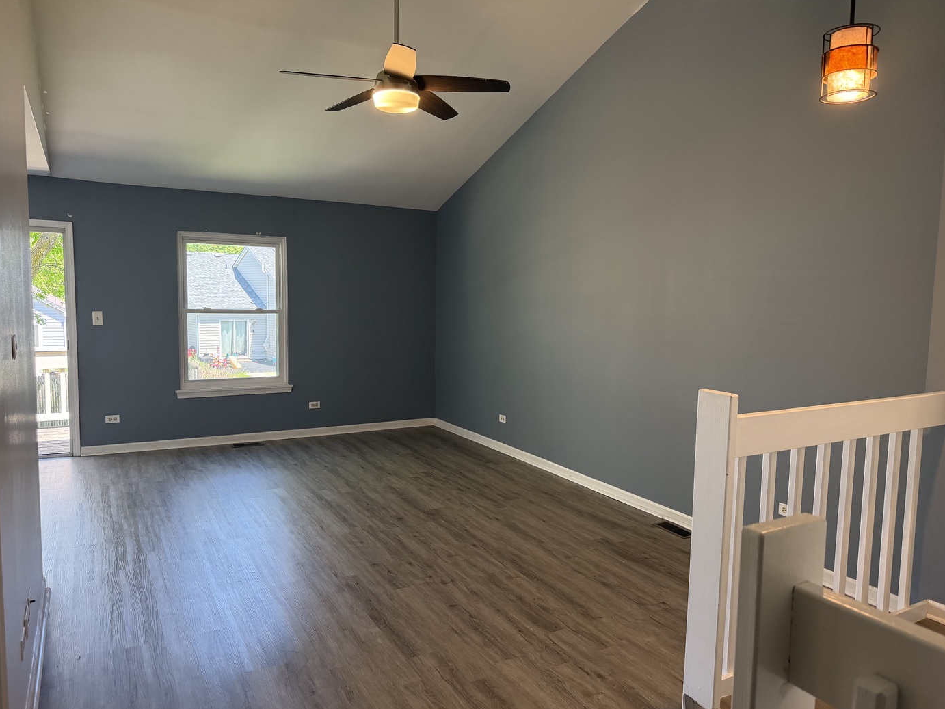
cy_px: 355
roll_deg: -1.1
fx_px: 683
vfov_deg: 54.9
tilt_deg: -5.3
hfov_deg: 69.4
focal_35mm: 25
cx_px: 468
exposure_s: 1/157
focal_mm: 6.76
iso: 200
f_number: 1.78
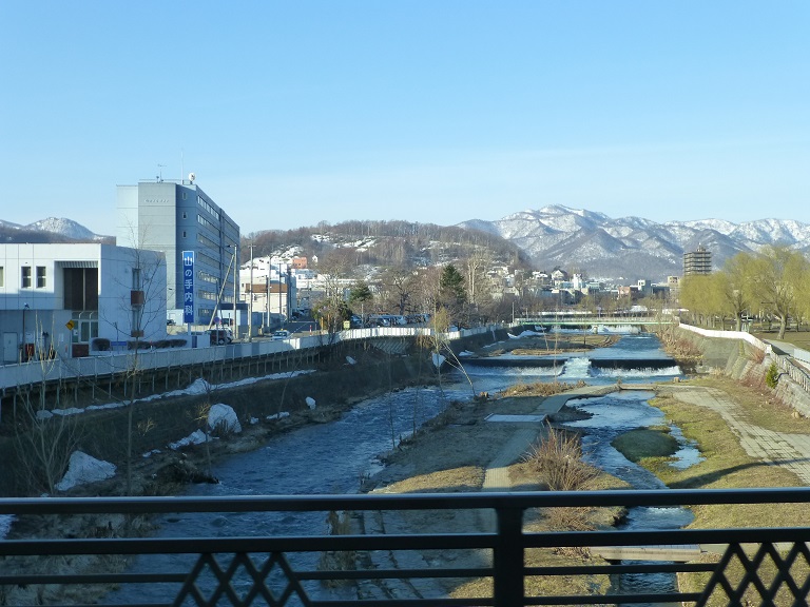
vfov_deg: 32.9
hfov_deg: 42.9
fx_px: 1030
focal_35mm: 44
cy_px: 304
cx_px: 405
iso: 160
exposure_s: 1/400
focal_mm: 7.9
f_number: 4.1
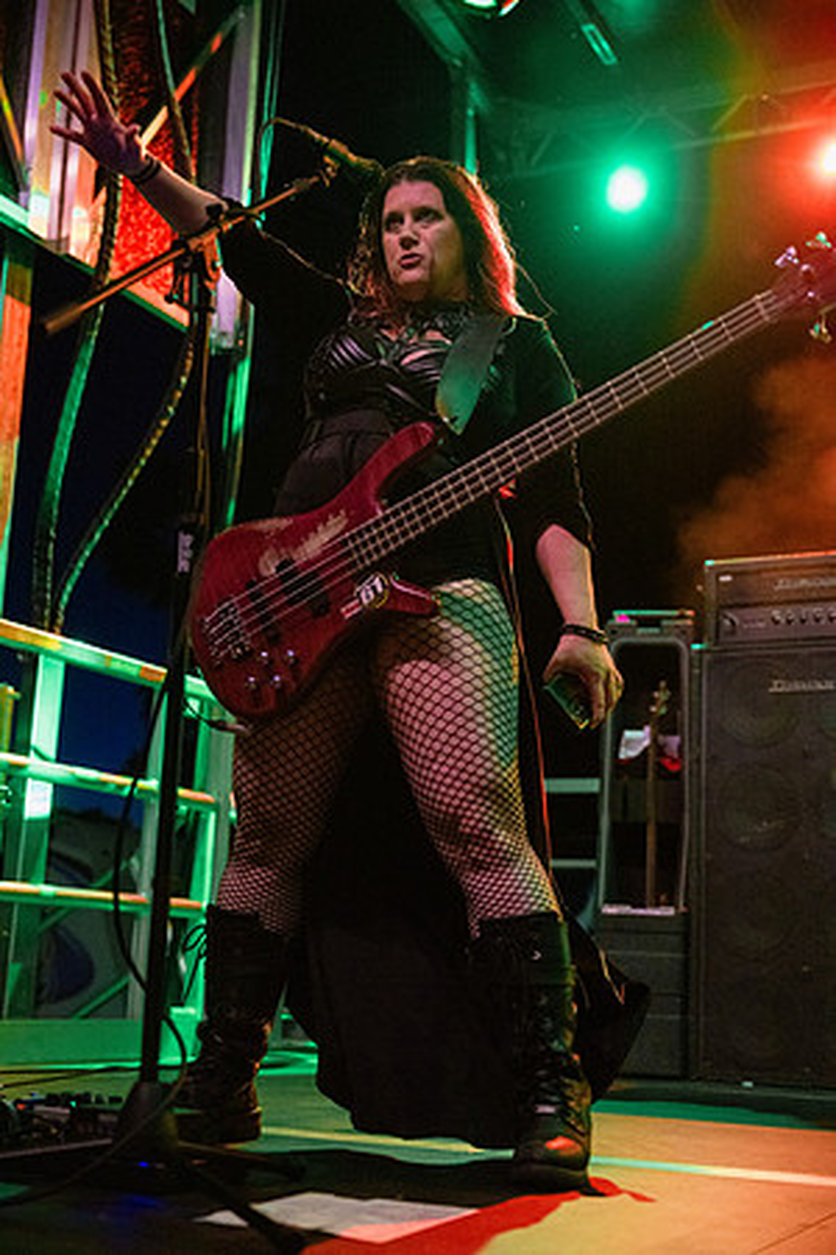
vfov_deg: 41.9
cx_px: 418
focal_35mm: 47
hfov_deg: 28.6
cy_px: 628
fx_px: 1637
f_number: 2.8
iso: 6400
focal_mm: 47
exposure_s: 1/250
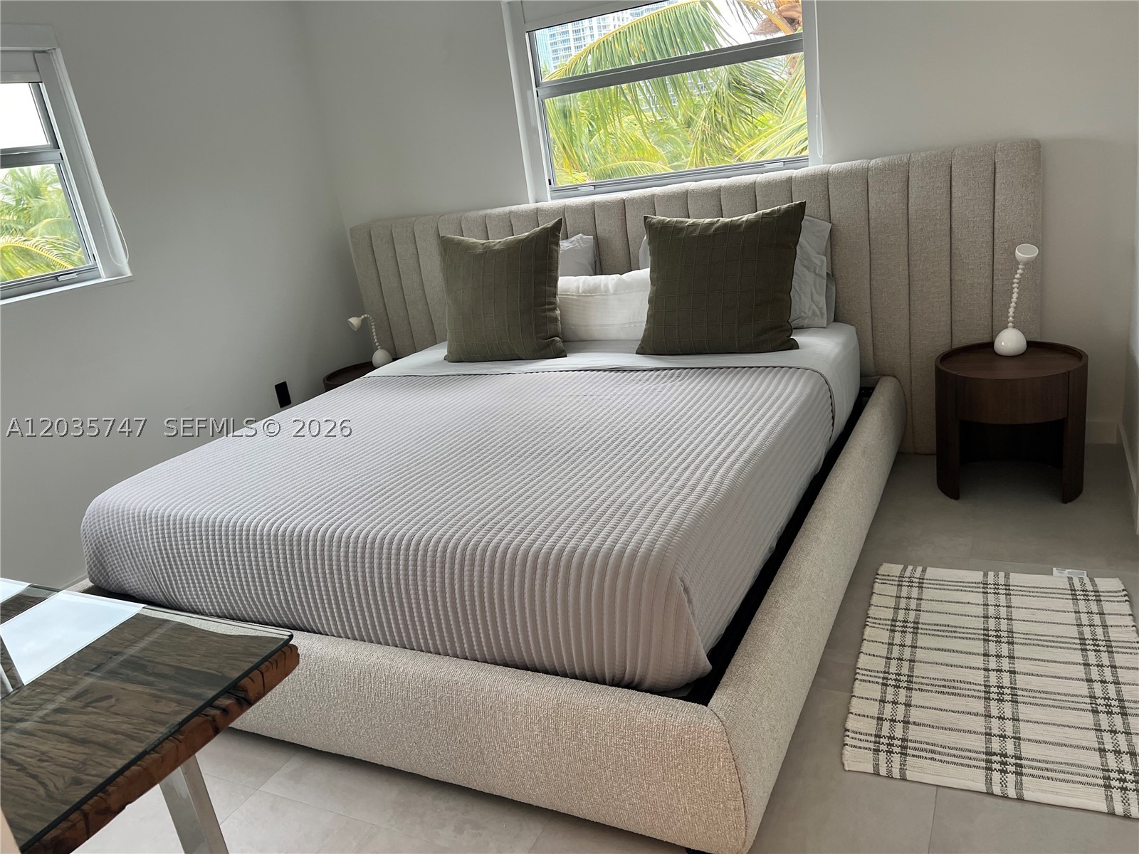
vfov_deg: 53.1
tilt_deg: -18.2
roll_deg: +9.2
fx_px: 856
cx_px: 570
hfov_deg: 67.3
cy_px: 427
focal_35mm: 26
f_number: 1.5
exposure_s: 1/120
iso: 125
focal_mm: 5.7
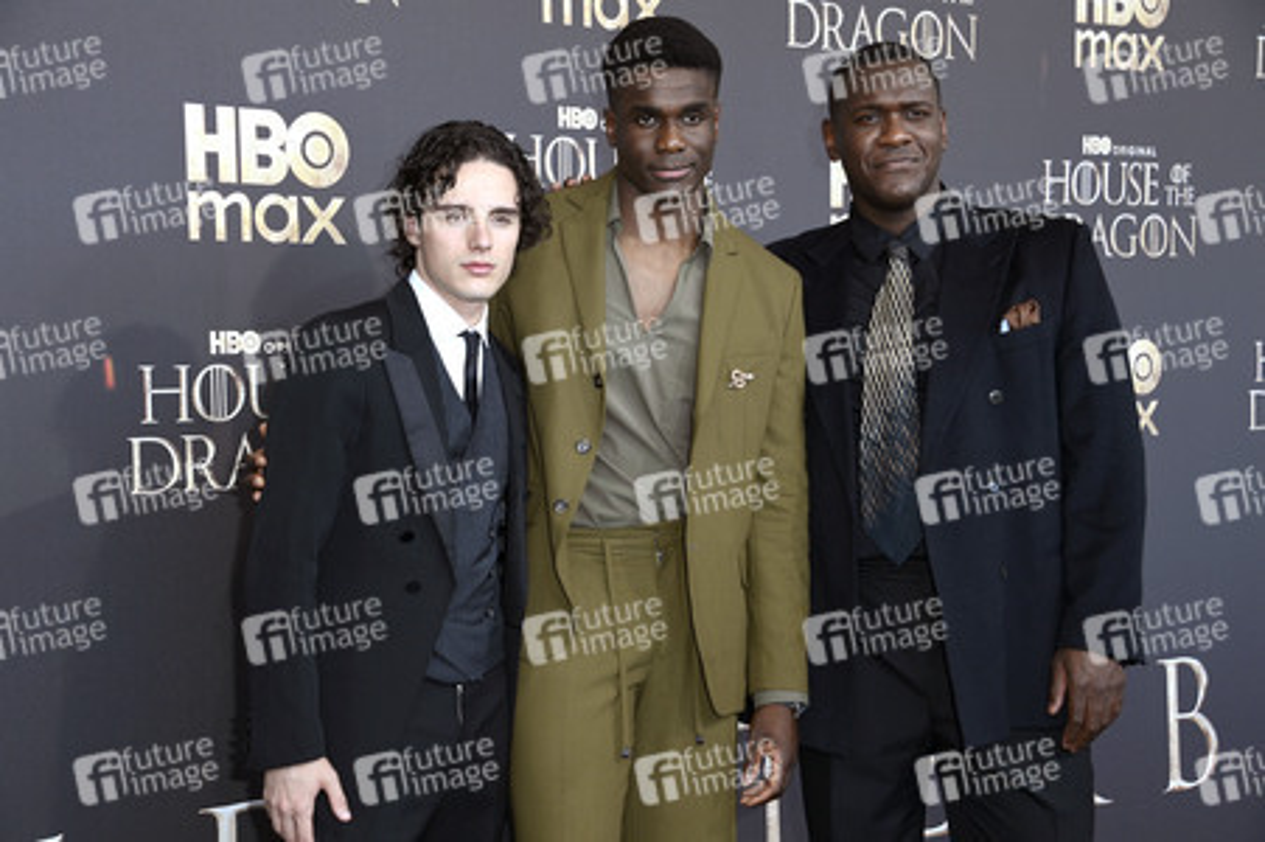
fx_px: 2282
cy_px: 421
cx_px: 632
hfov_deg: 31.0
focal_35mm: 65
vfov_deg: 20.9
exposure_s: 1/250
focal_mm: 65
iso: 500
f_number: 5.6
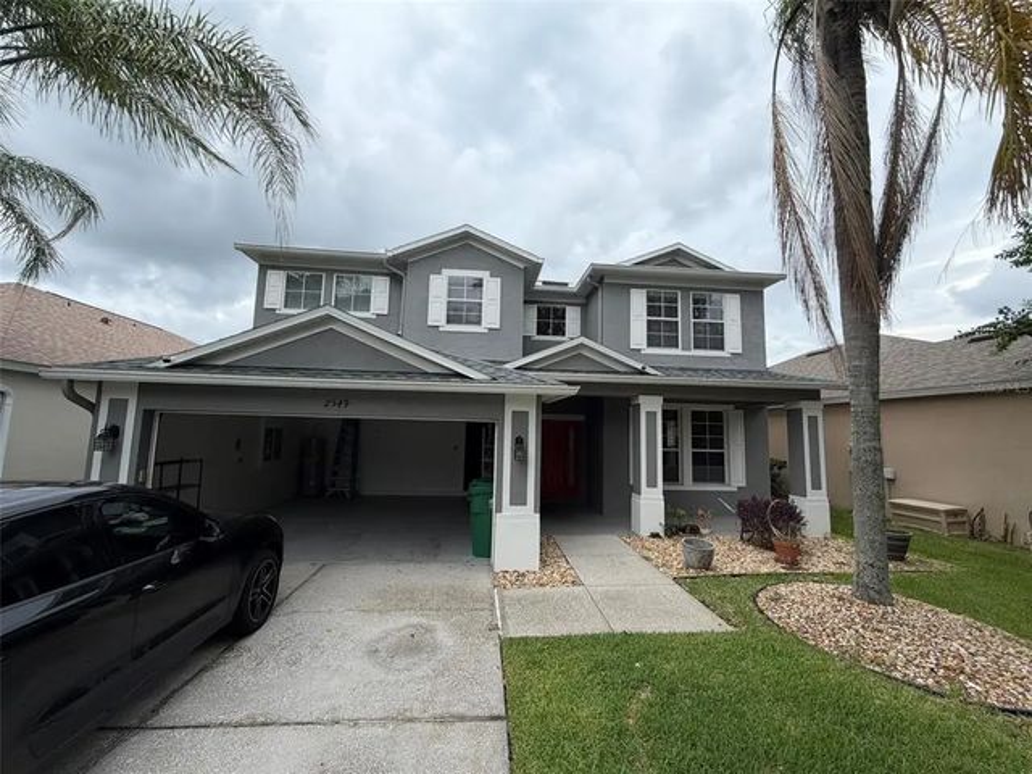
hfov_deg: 102.1
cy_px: 387
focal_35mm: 14
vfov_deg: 85.7
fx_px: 417
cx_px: 516
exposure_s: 1/770
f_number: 2.2
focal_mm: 2.22
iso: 32
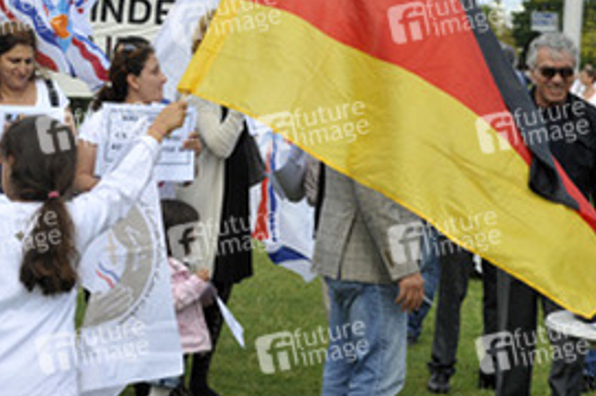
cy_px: 73
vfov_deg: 10.3
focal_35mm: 133
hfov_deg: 15.4
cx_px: 253
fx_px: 2199
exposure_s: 1/1250
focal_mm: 80
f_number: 7.1
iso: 400
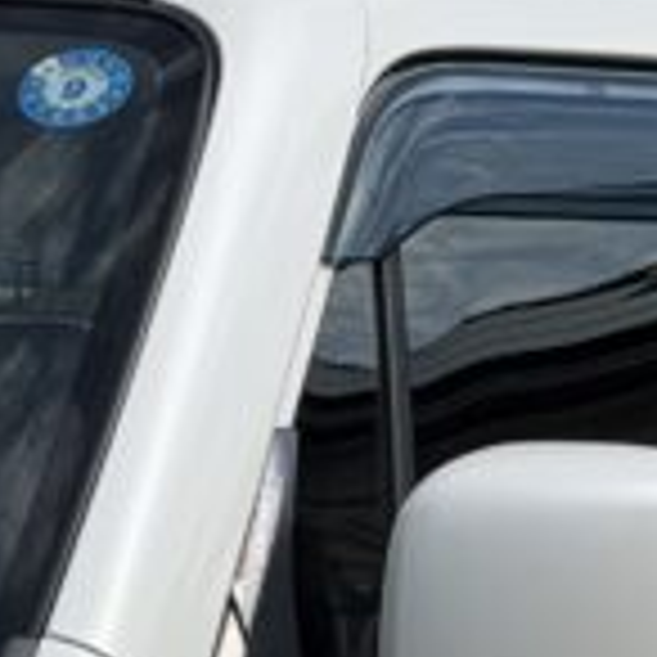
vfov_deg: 5.8
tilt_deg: -3.9
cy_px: 1125
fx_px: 6377
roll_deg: -0.3
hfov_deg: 5.9
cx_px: -194
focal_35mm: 297
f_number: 1.78
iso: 64
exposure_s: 1/5208
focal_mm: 6.76
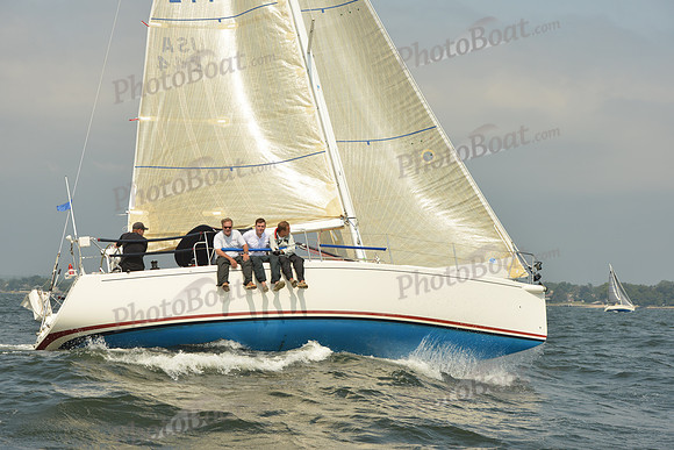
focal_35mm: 75
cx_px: 337
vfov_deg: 18.2
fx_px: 1404
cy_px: 225
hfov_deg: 27.0
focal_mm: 75
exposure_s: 1/1250
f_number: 10
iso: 320
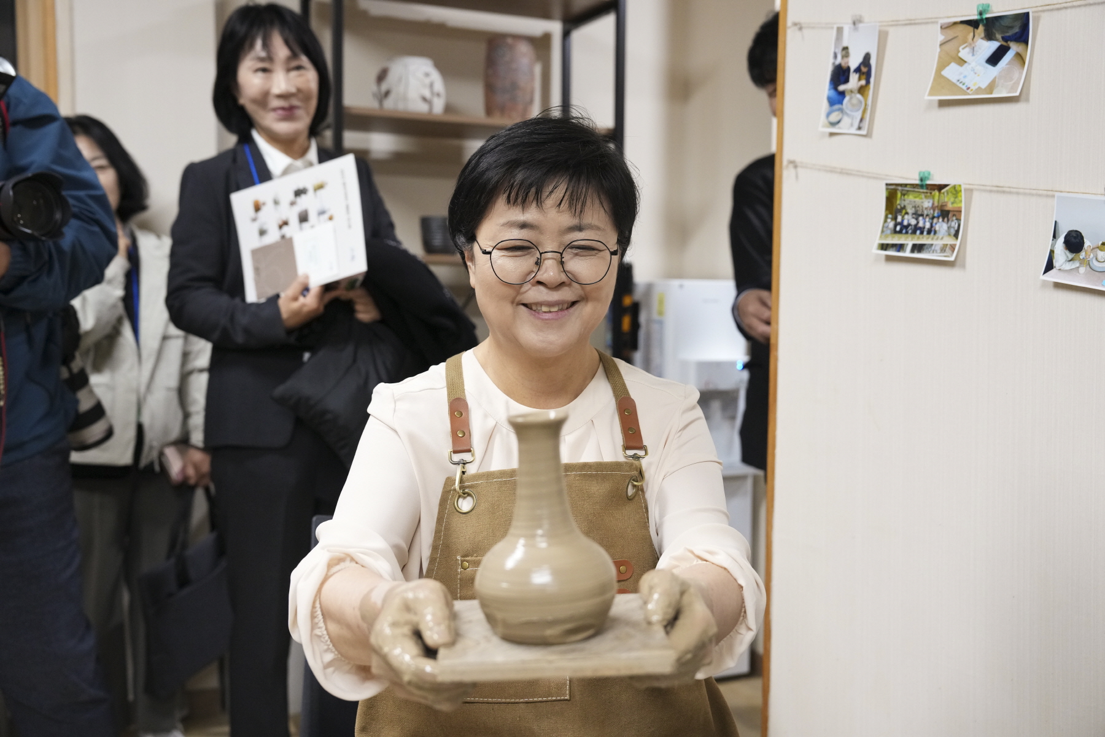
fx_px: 1166
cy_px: 368
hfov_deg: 50.7
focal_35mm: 38
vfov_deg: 35.1
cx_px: 552
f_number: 4
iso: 3200
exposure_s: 1/160
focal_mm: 38
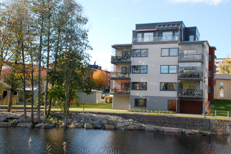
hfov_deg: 42.3
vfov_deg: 29.0
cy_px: 77
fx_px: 299
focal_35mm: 46
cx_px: 116
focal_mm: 31
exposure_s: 1/160
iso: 400
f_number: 13
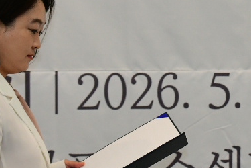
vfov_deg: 3.7
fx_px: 2593
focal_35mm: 372
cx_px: 230
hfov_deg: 5.5
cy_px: -24
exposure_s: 1/200
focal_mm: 86
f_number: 3.2
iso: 1600
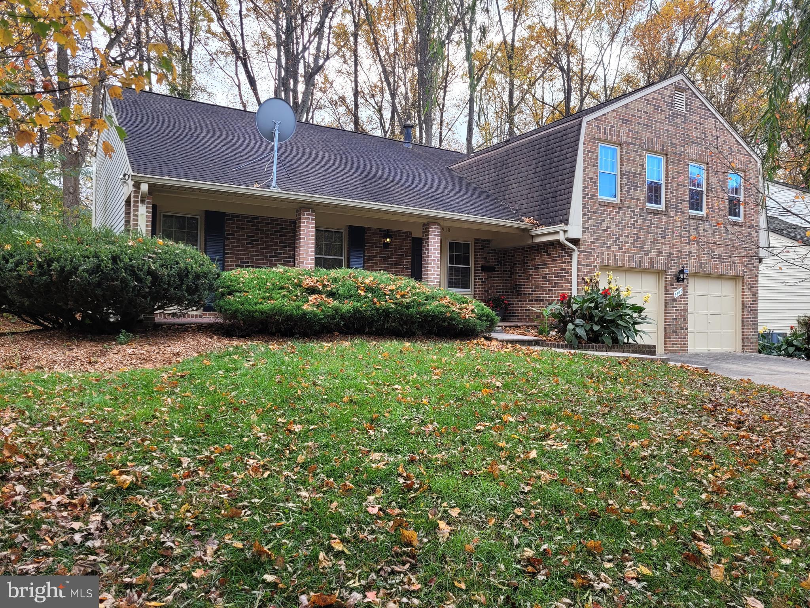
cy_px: 304
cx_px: 405
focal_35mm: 26
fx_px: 608
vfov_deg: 53.1
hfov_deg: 67.3
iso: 40
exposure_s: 1/215
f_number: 1.8
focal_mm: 5.4
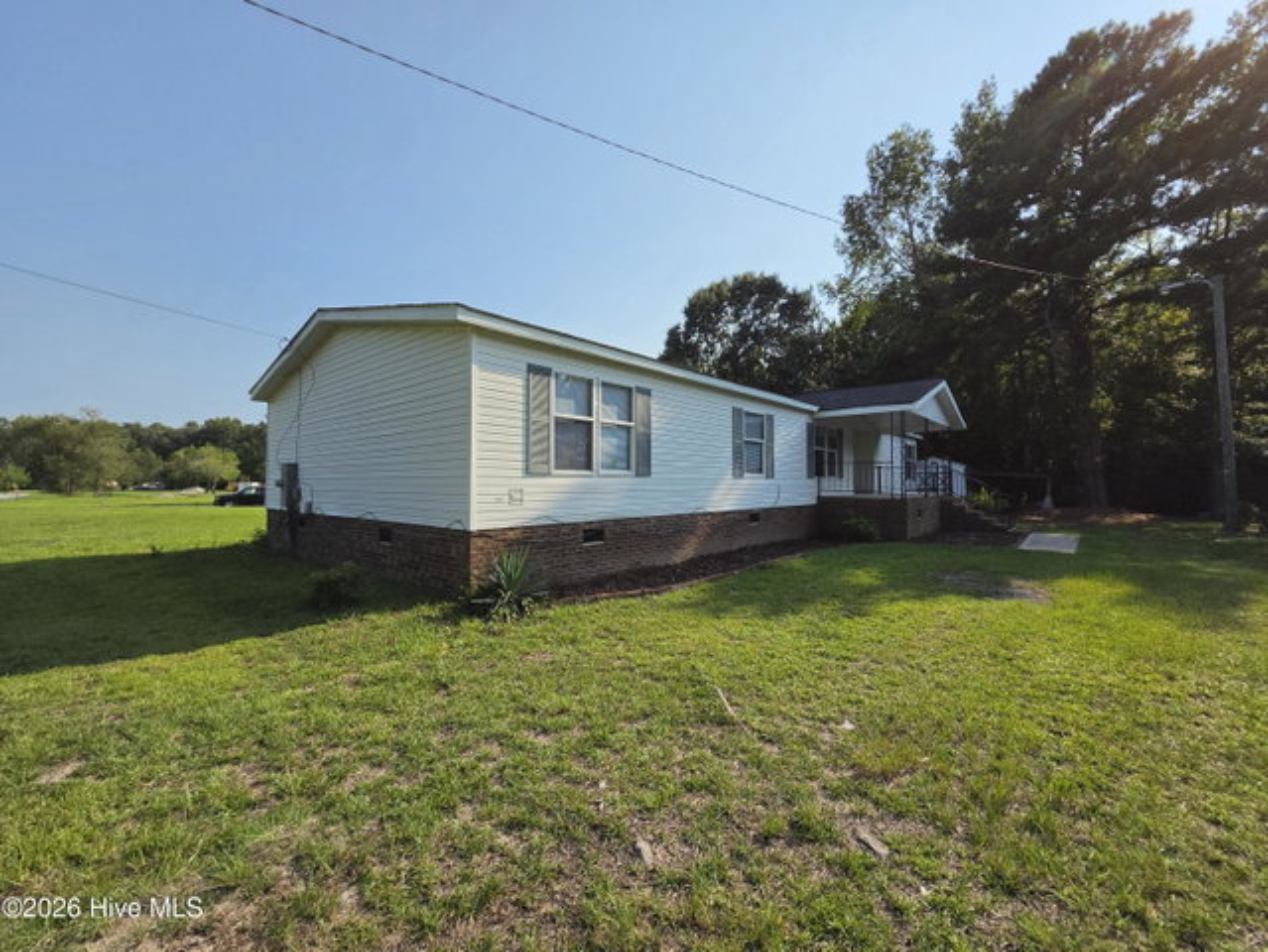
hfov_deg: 106.1
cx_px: 634
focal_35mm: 13
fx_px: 476
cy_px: 476
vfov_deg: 90.0
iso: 100
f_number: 2.2
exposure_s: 1/5034
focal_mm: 2.2
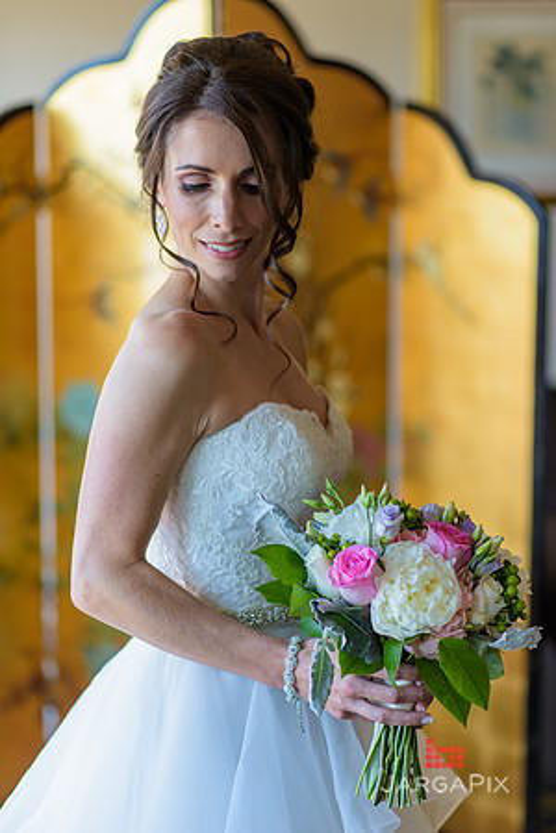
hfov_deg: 16.1
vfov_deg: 23.9
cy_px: 416
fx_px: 1969
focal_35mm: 85
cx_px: 278
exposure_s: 1/200
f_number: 2
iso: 200
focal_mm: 85
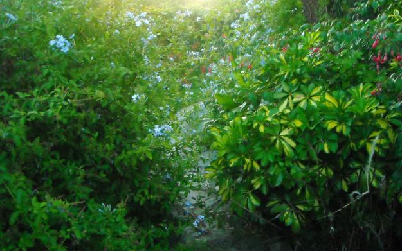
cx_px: 205
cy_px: 127
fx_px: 416
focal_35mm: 38
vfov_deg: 33.6
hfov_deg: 51.5
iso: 800
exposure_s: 1/192
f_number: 2.8
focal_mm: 5.7
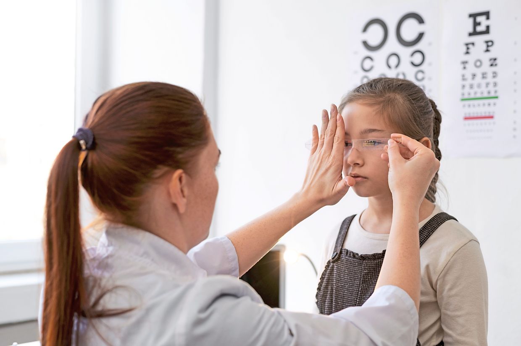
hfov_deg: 39.6
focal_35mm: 50
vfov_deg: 27.0
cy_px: 173
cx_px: 260
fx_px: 723
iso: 400
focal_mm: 50
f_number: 3.5
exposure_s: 1/160
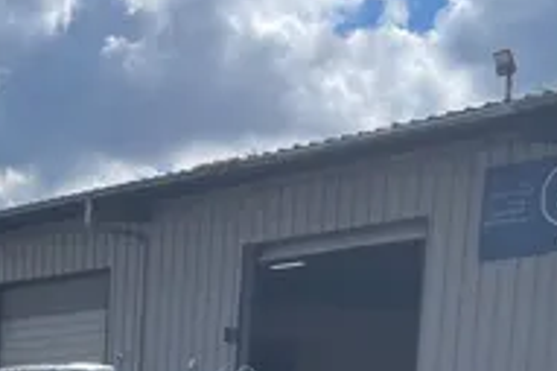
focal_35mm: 104
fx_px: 1608
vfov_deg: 11.4
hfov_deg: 18.2
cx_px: -184
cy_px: 814
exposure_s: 1/3731
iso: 32
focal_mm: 4.2
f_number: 1.6
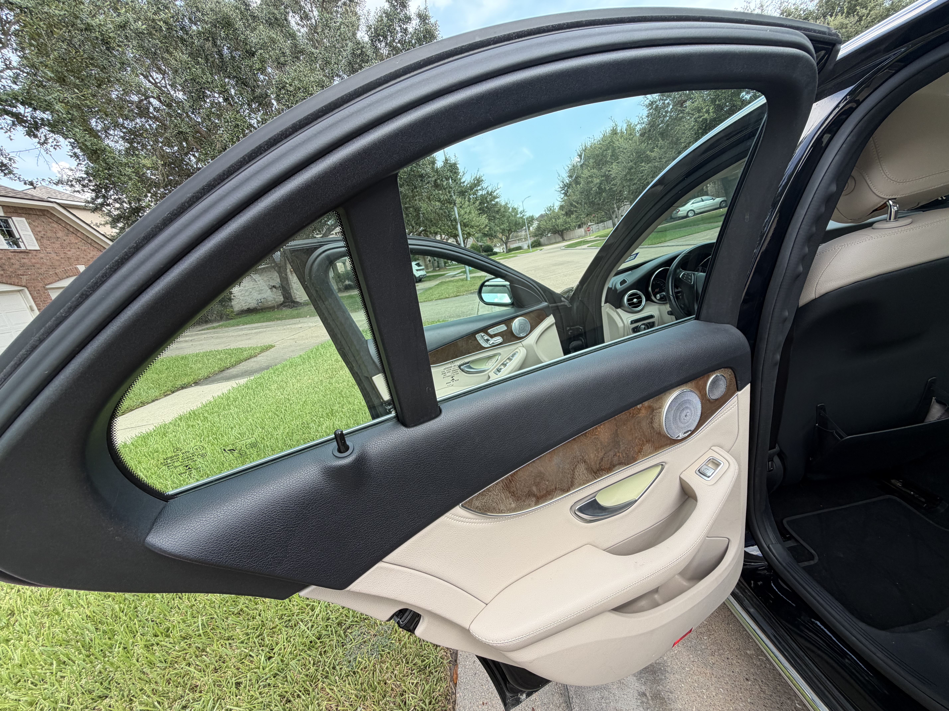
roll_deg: +12.0
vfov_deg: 85.7
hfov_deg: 102.1
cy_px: 356
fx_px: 384
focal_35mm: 14
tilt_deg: -13.3
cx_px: 474
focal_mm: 2.22
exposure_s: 1/180
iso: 40
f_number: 2.2
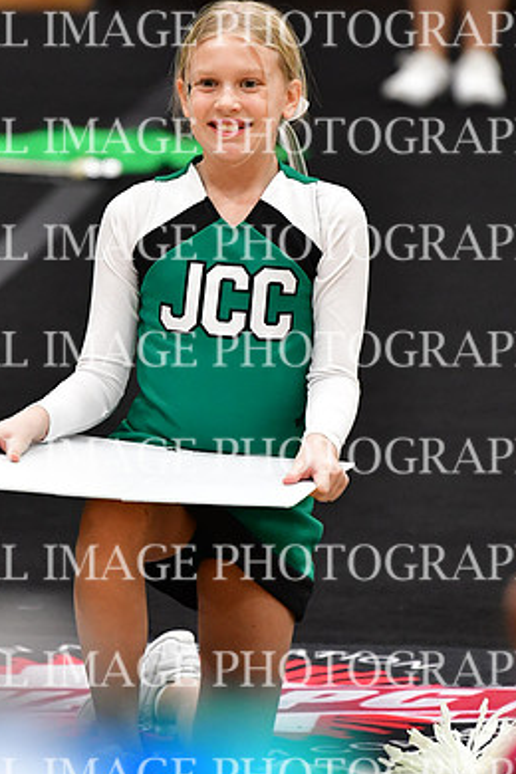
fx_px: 9588
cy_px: 296
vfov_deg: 4.6
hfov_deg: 3.1
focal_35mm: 446
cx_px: 199
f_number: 3.5
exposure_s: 1/500
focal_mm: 200
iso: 4000
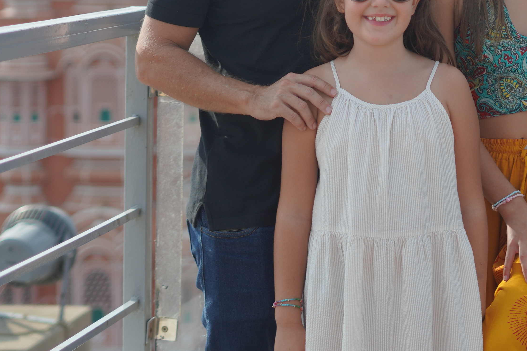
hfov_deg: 14.8
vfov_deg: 10.0
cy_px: -88
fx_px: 1976
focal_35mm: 135
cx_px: 573
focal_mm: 50
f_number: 2.5
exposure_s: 1/2500
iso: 100
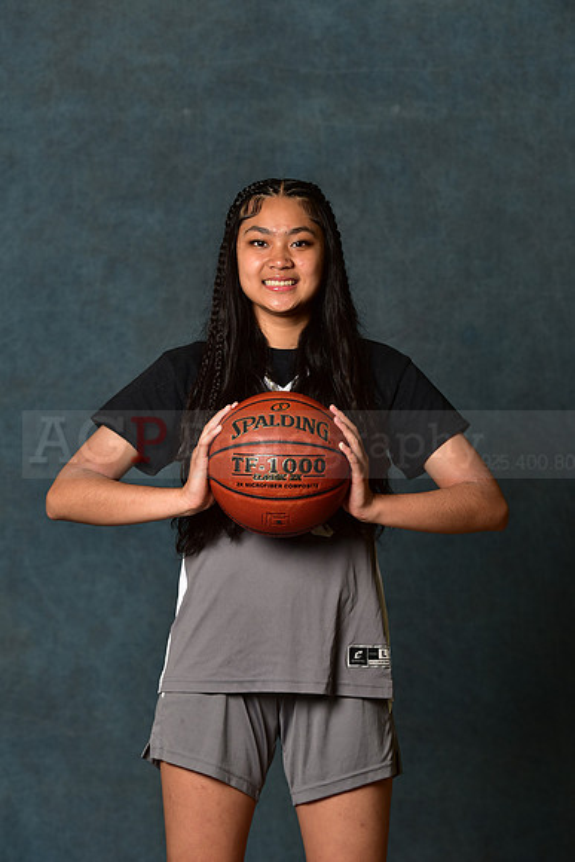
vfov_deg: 15.8
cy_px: 431
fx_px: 3112
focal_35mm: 130
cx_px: 288
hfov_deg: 10.6
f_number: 4.5
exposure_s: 1/160
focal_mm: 130
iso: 200
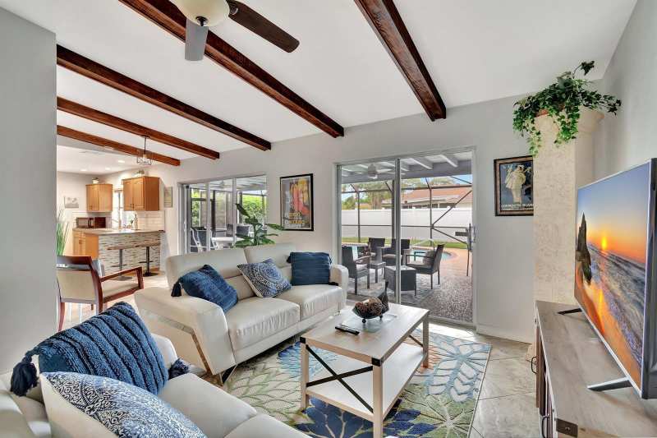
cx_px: 328
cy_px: 219
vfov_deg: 77.3
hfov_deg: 100.4
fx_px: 274
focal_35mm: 15
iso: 1000
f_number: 8
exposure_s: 1/5
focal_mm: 10
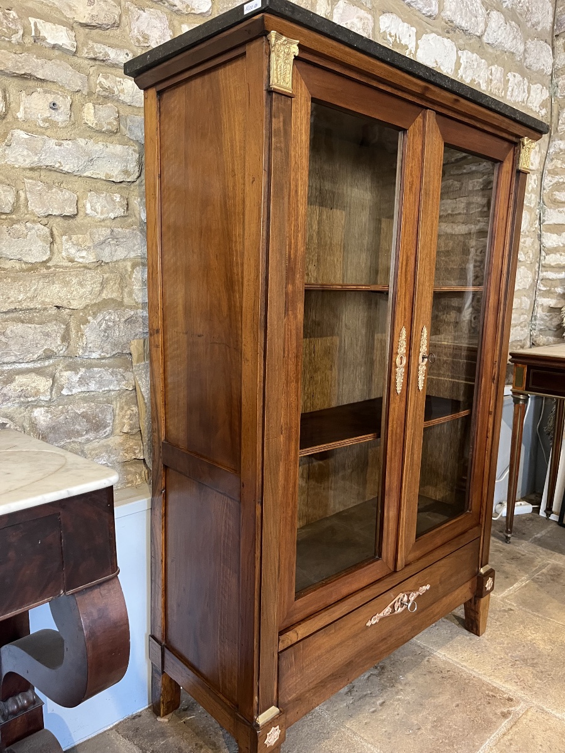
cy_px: 376
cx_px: 282
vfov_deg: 67.3
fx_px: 566
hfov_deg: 53.1
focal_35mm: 26
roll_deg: -0.5
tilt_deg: -9.6
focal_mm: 5.1
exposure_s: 1/50
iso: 320
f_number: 1.6
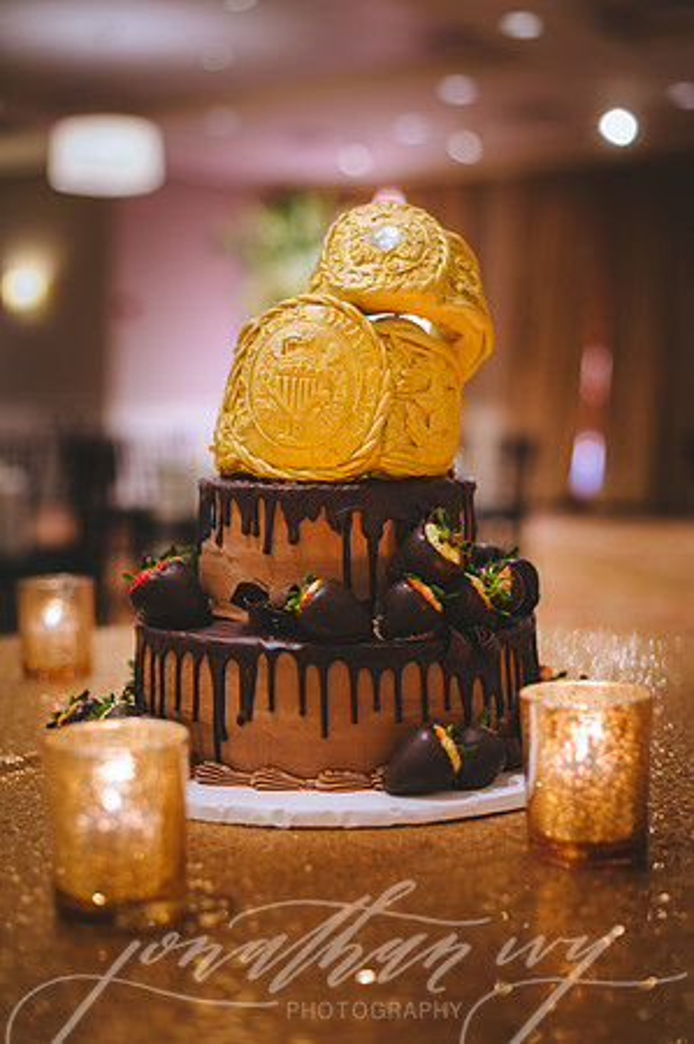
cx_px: 347
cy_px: 522
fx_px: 1449
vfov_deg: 39.6
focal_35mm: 50
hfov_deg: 26.9
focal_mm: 50
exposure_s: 1/40
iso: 400
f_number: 2
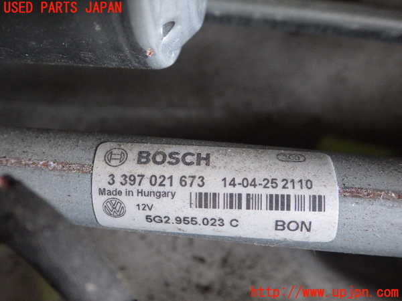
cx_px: 201
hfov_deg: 58.4
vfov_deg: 45.4
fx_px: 360
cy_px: 150
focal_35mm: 31
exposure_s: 1/45
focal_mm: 5.5
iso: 800
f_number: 2.3
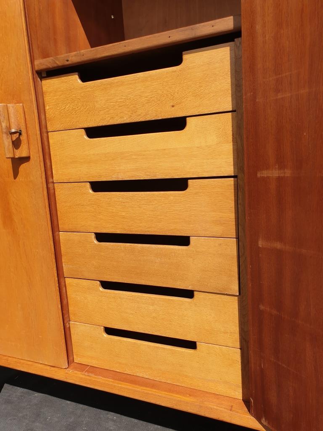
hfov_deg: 53.1
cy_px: 216
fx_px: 323
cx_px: 162
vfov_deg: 67.3
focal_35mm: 26
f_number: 2.4
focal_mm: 4.3
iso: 50
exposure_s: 1/1321
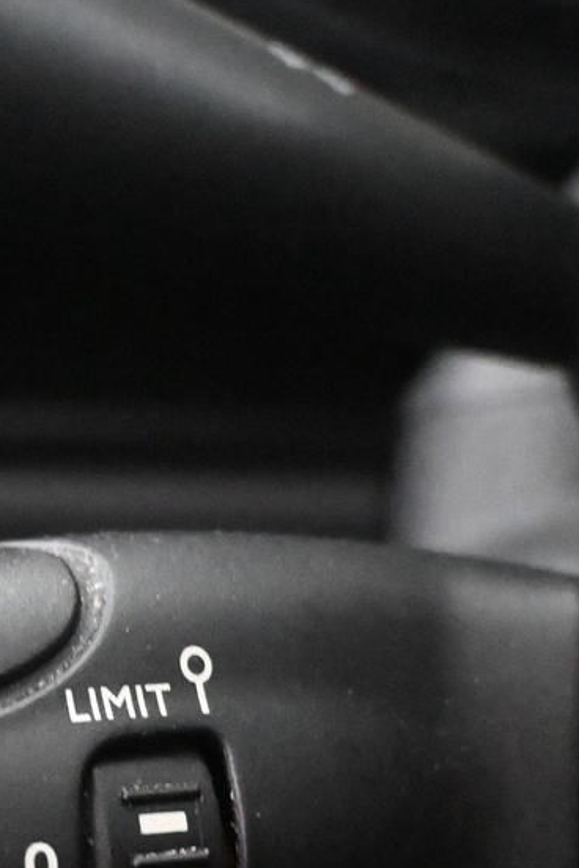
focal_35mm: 88
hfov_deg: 15.3
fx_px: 2123
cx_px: 11
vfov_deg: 22.5
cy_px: 802
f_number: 3.8
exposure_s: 1/25
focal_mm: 20
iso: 12800
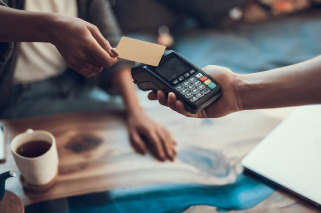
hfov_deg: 39.6
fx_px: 446
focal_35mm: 50
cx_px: 160
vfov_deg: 27.0
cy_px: 106
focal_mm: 50
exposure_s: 1/320
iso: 100
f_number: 1.4
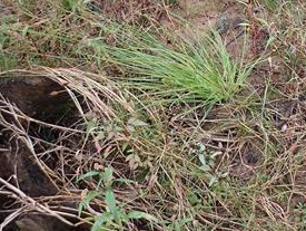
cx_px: 341
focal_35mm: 58
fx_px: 513
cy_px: 19
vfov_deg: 24.5
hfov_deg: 29.7
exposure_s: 1/100
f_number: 2
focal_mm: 4.5
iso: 100
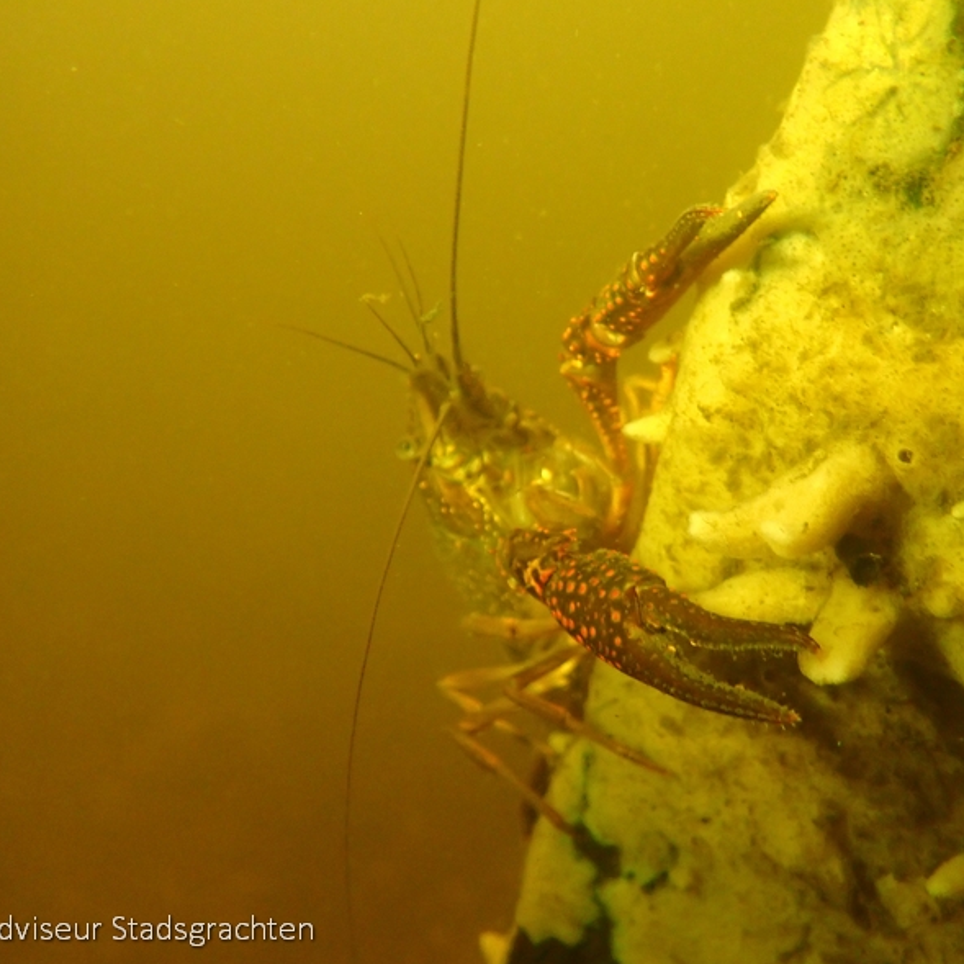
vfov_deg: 46.0
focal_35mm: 36
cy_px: 475
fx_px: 1134
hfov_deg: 45.8
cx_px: 581
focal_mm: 5.5
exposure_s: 1/30
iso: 500
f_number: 2.3
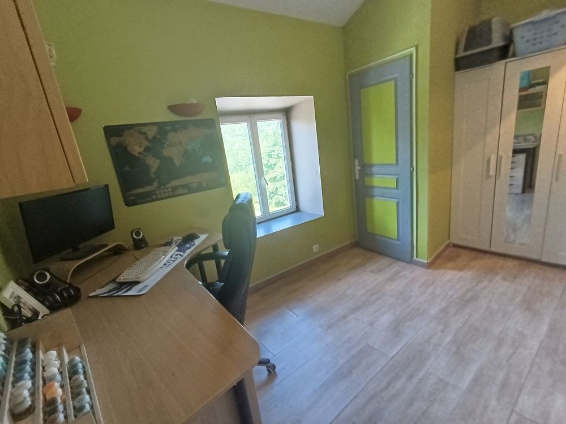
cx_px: 283
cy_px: 212
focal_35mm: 16
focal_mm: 1.65
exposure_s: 1/33.3
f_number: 2.2
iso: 320
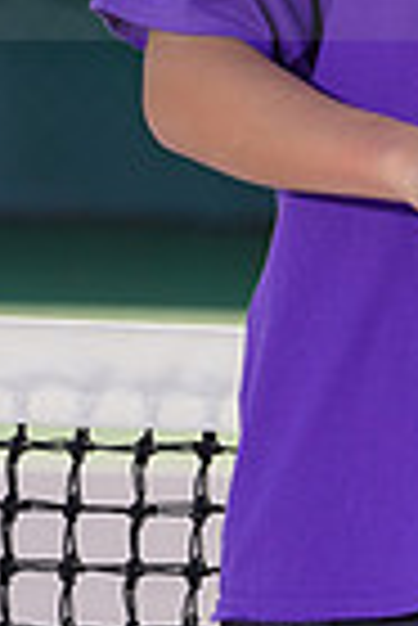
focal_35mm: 954
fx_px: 16573
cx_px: 636
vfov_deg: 2.2
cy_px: -104
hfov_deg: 1.4
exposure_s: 1/250
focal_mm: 229
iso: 100
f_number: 8
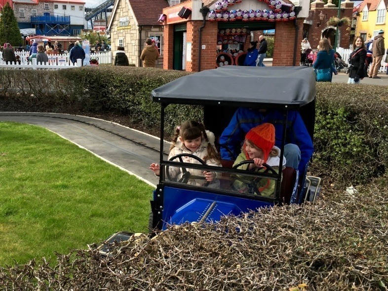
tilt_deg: -12.6
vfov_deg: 48.3
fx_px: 325
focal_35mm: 29
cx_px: 194
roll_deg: +1.0
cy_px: 146
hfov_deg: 61.6
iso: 25
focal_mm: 4.15
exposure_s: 1/545
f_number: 2.2
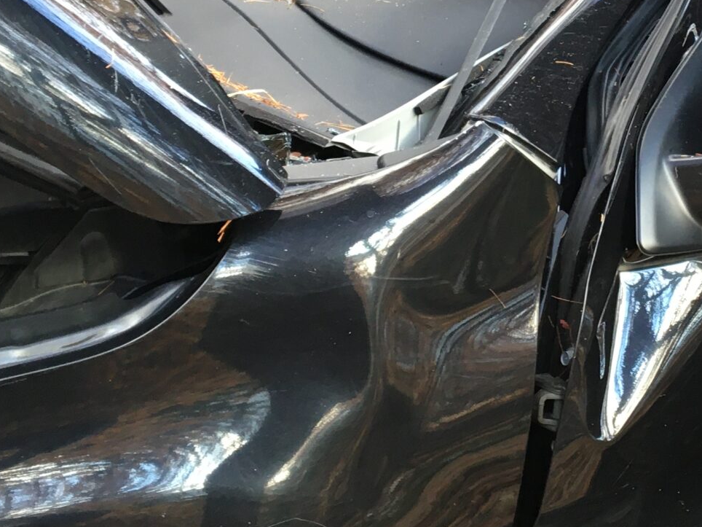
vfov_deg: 18.9
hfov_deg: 25.0
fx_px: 1562
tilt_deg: +5.3
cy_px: 98
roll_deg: +1.2
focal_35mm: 77
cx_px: 541
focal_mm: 4.15
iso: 32
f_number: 2.2
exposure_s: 1/33
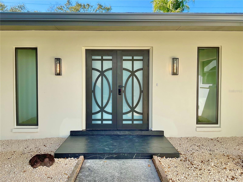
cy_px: 91
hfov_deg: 61.7
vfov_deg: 48.2
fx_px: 204
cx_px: 122
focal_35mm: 29
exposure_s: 1/719
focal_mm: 3
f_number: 1.8
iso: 16
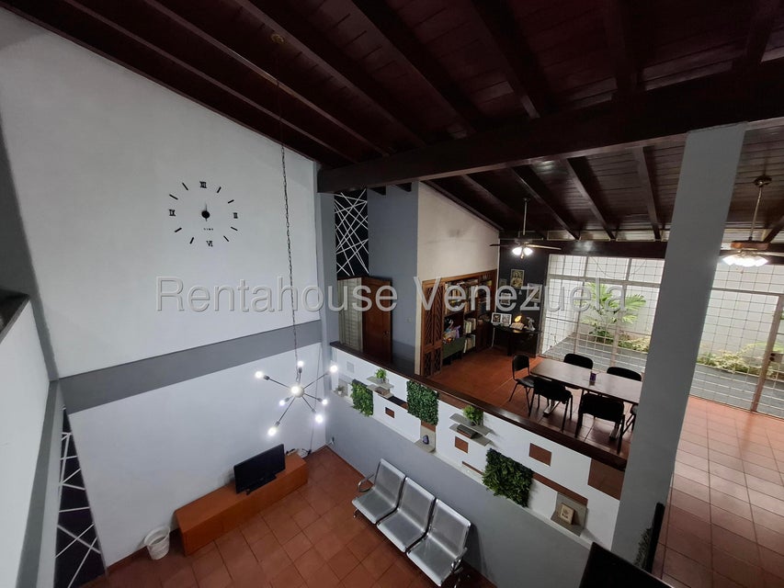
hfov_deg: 106.2
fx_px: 294
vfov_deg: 89.9
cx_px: 392
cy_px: 294
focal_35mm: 13
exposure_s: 1/24
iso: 160
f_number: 2.2
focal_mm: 1.74
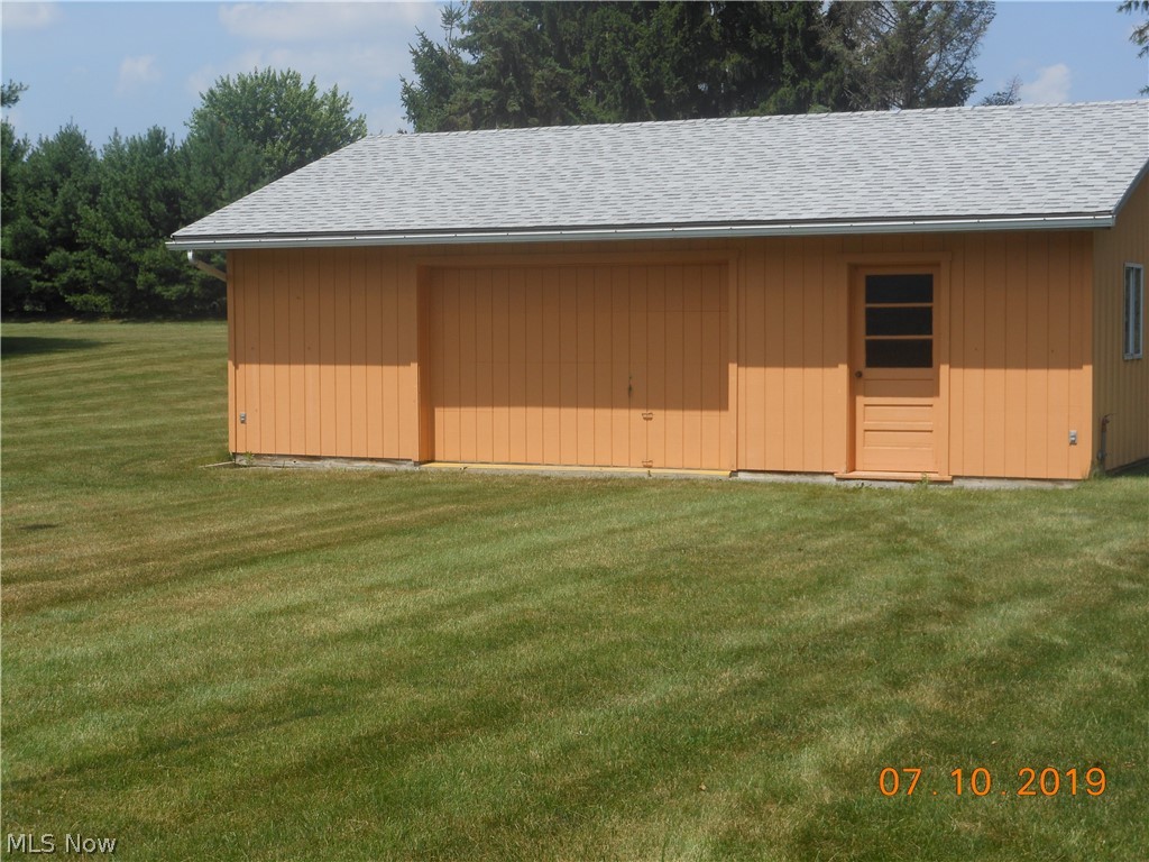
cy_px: 431
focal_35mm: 63
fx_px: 2091
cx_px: 574
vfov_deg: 23.3
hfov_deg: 30.7
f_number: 5
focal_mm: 11.2
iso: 80
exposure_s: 1/500
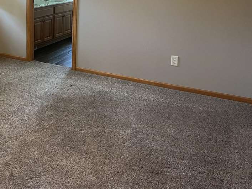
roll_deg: +1.3
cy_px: 21
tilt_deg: -10.0
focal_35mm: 47
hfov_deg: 38.7
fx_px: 342
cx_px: 46
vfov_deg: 29.7
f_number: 1.5
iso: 160
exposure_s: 1/60
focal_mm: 5.7
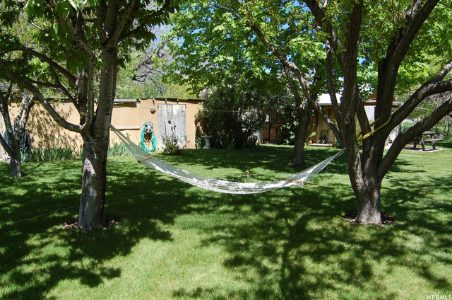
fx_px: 338
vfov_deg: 47.7
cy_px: 150
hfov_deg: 67.5
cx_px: 226
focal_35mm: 27
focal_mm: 18
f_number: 7.1
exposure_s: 1/200
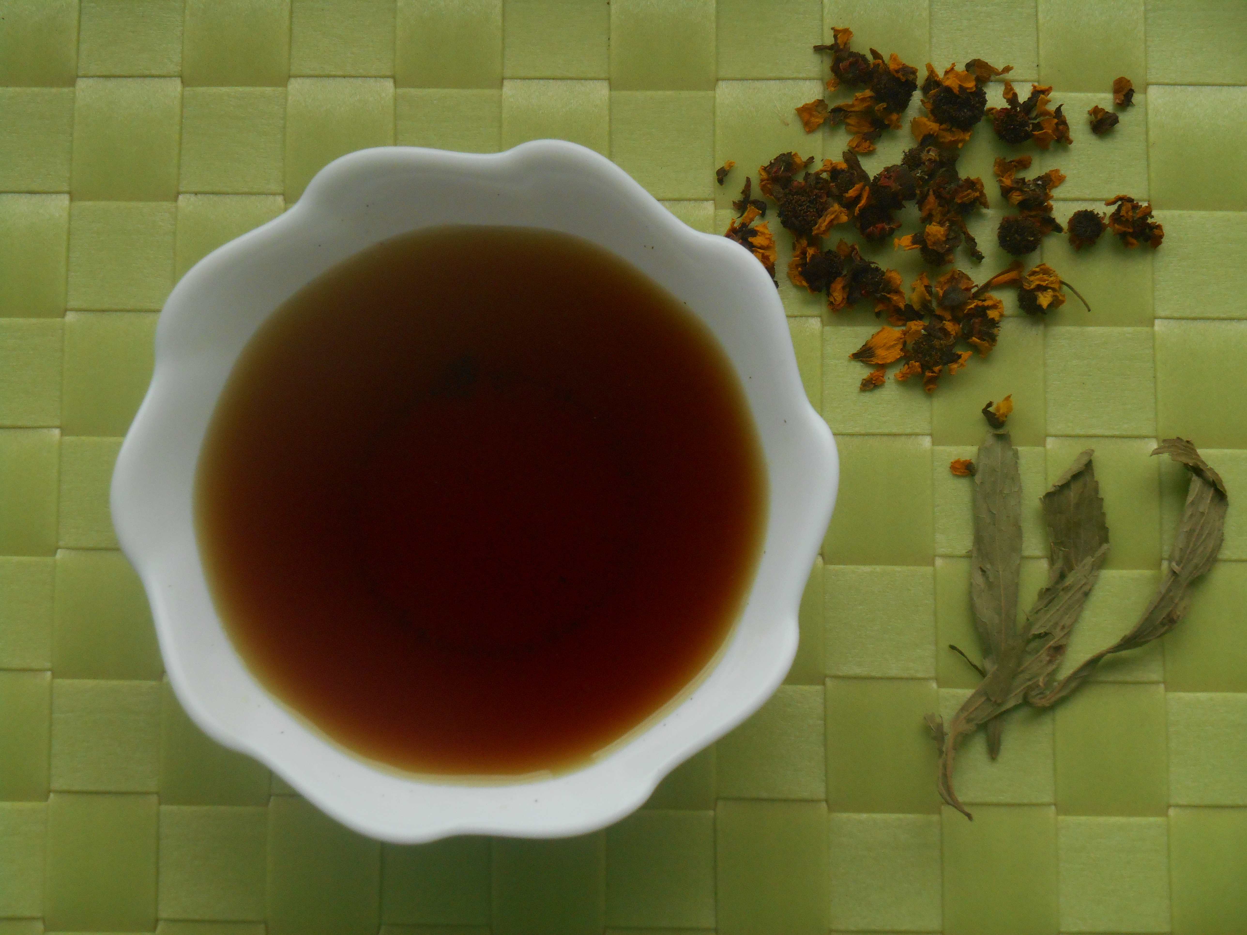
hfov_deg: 27.8
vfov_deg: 21.0
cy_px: 468
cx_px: 624
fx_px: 2522
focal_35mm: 70
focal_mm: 12.5
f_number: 4.5
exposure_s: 1/250
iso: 220
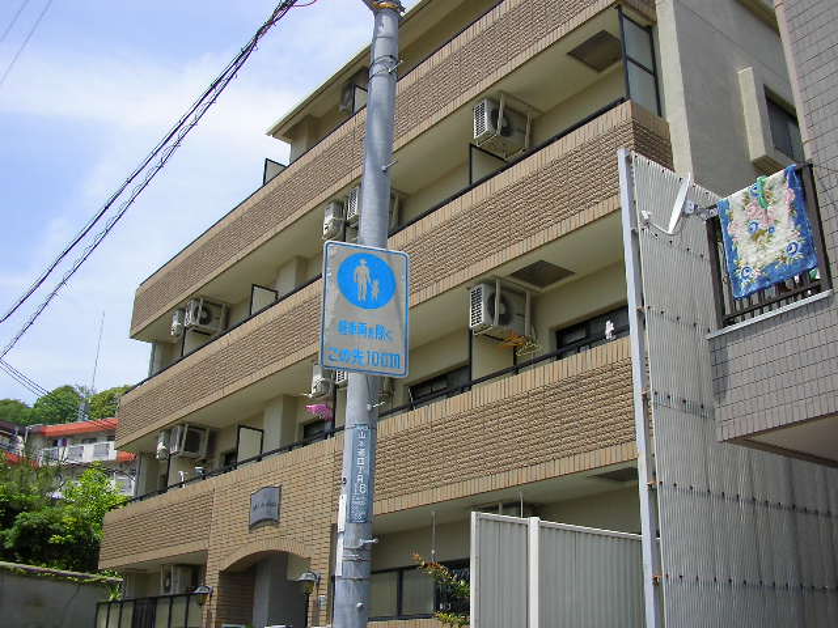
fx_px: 920
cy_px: 314
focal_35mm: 38
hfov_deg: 49.0
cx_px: 419
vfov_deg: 37.7
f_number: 4.1
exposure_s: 1/588
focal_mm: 5.8
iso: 71
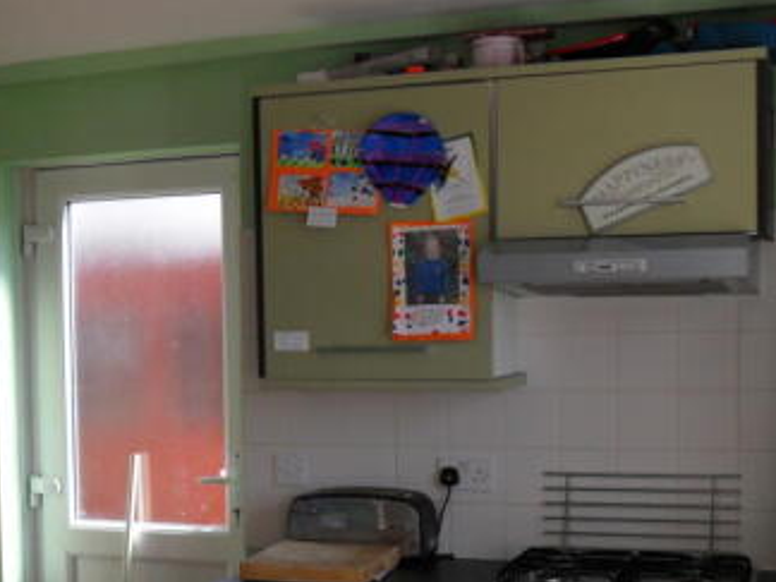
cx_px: 171
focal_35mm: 63
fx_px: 1412
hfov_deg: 30.1
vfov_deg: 23.0
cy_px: 442
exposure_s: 1/180
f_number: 3
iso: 80
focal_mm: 6.3
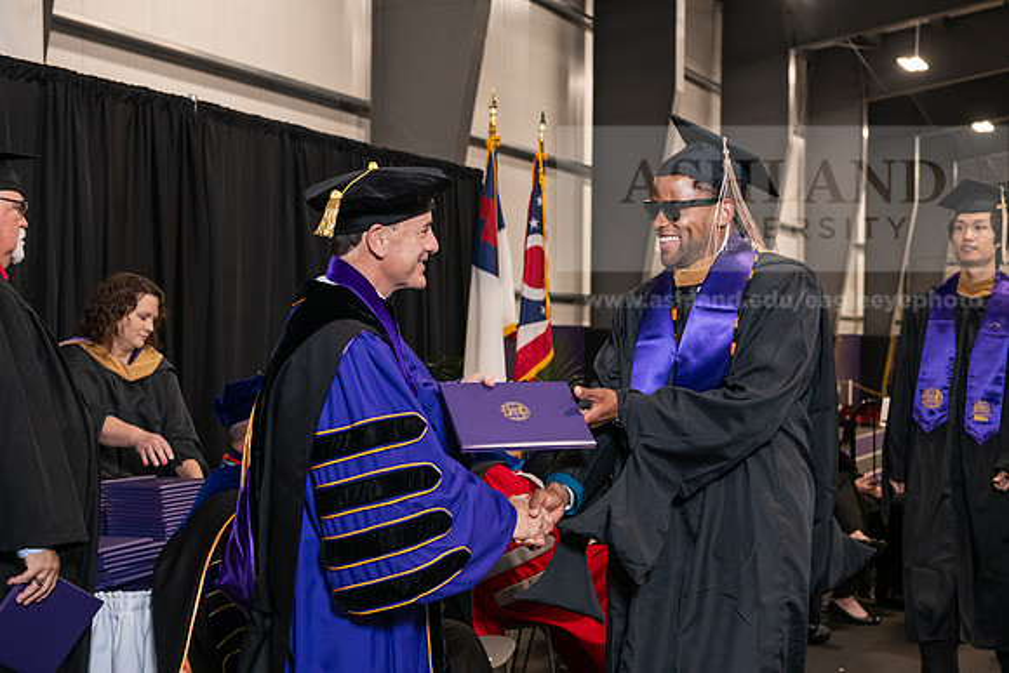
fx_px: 1626
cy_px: 336
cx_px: 504
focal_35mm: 58
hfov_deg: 34.5
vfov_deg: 23.4
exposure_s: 1/125
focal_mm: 58
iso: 2000
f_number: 5
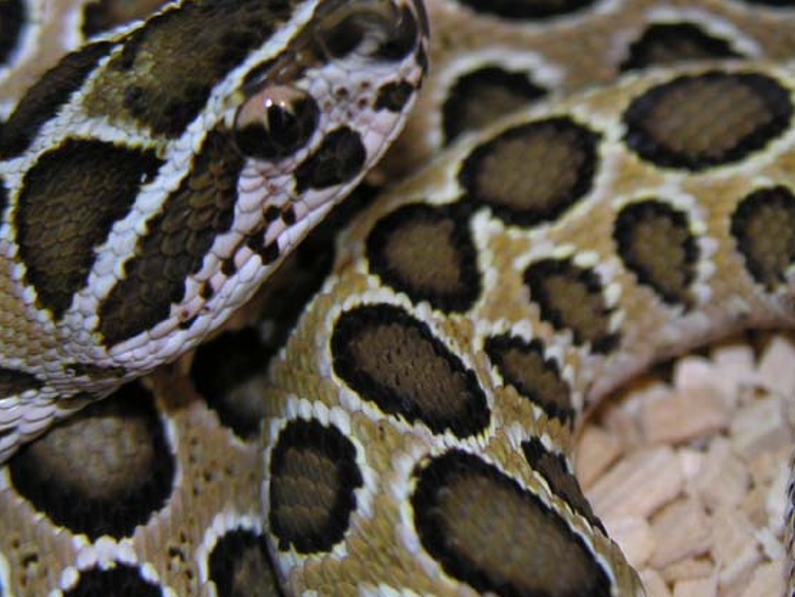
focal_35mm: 275
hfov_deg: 7.2
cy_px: 185
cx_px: 584
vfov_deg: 5.4
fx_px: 6318
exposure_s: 1/60.1
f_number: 3.8
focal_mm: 32.4
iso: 50
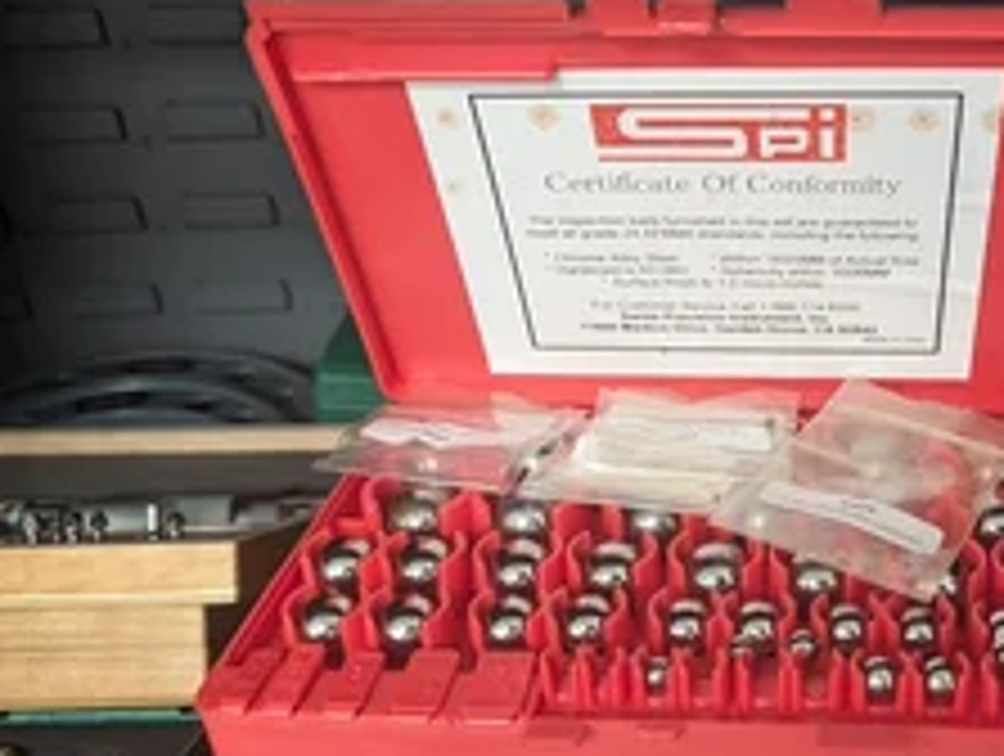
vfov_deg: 33.7
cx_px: 743
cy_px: 362
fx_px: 1249
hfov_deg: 42.5
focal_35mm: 43
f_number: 1.68
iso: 1681
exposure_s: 1/120
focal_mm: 6.9
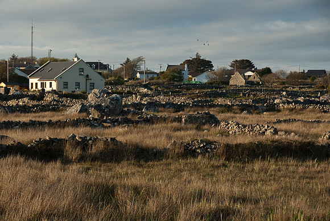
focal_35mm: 158
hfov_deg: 13.0
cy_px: 110
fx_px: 1445
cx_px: 165
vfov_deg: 8.7
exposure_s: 1/320
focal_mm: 105
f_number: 9
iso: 200
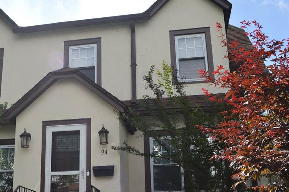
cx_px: 106
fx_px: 369
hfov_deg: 42.4
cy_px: 143
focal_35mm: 46
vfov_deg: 28.8
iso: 100
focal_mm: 18
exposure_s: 1/200
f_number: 8
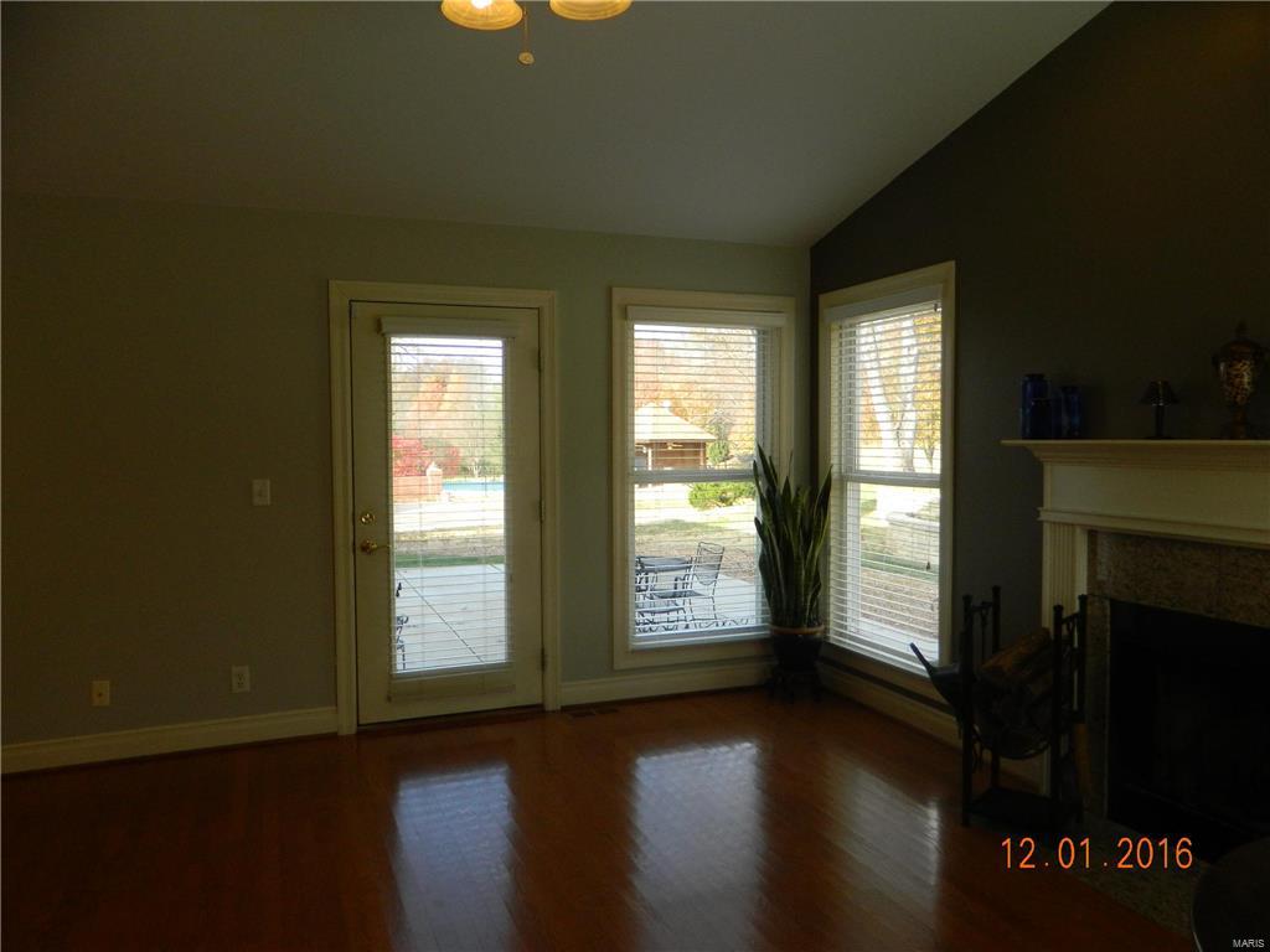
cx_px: 635
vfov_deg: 54.9
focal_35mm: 25
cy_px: 476
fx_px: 917
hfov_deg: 69.4
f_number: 3.1
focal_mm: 4.5
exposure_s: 1/250
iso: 180
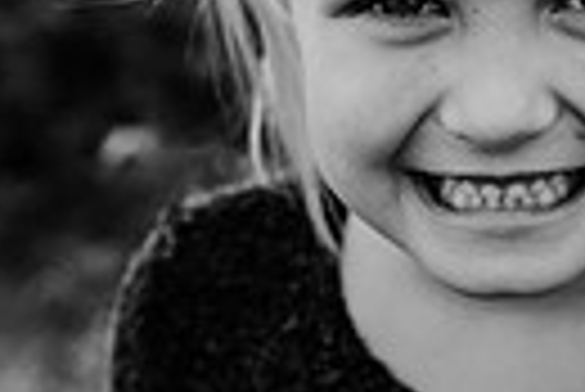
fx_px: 1741
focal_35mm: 107
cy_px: 11
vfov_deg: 12.7
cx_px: 621
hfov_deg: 18.4
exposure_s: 1/1000
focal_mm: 24
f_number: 2.5
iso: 200
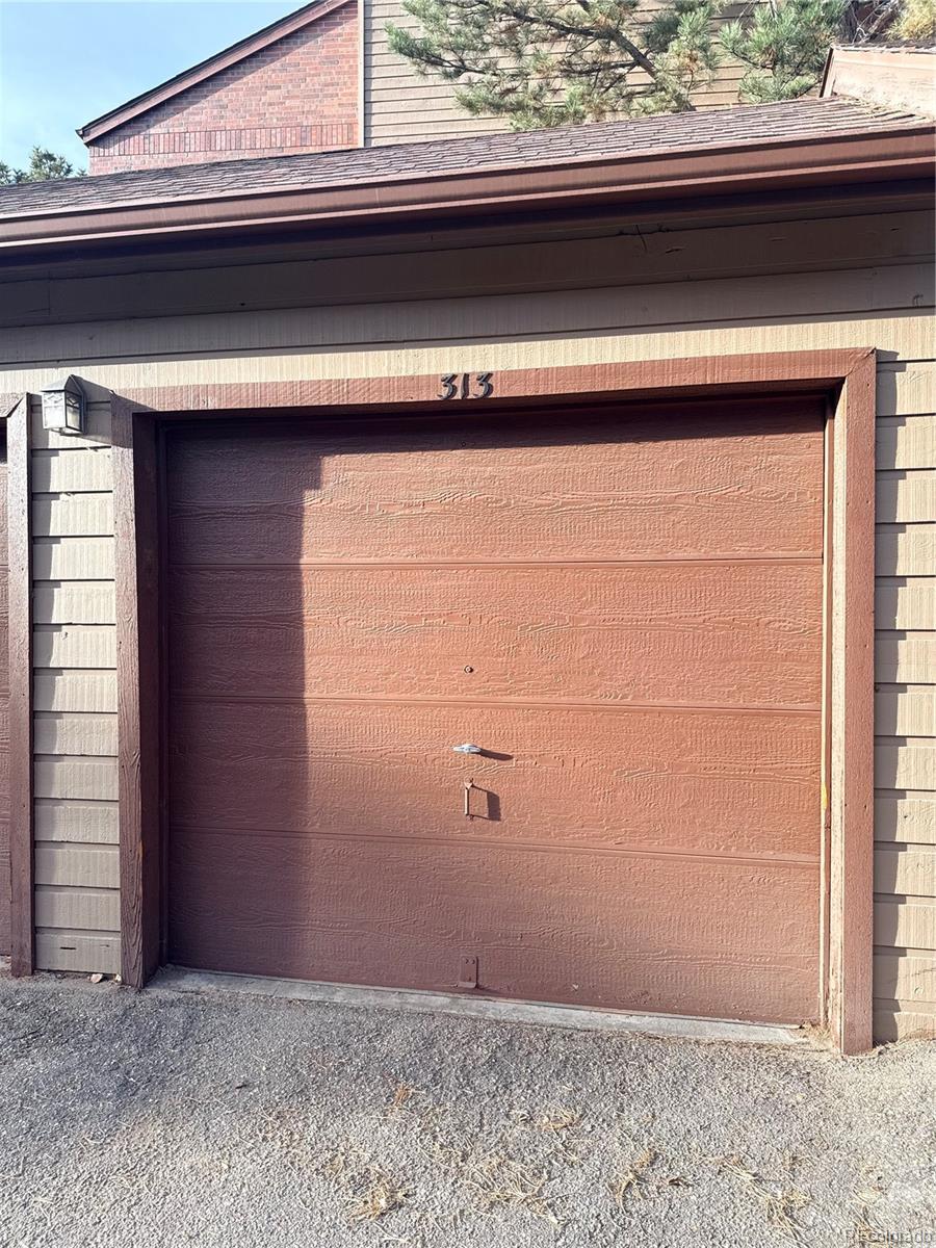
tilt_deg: -0.6
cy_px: 624
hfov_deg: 56.8
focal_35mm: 24
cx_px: 468
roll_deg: -0.2
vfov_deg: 71.6
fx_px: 865
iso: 80
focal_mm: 6.76
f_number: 1.78
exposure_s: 1/683
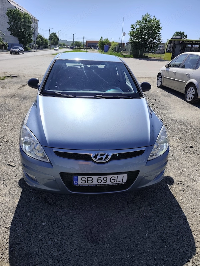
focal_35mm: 23
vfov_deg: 73.9
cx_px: 100
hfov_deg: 58.9
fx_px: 177
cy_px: 133
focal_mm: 6.19
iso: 50
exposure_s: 1/1320
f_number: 1.65
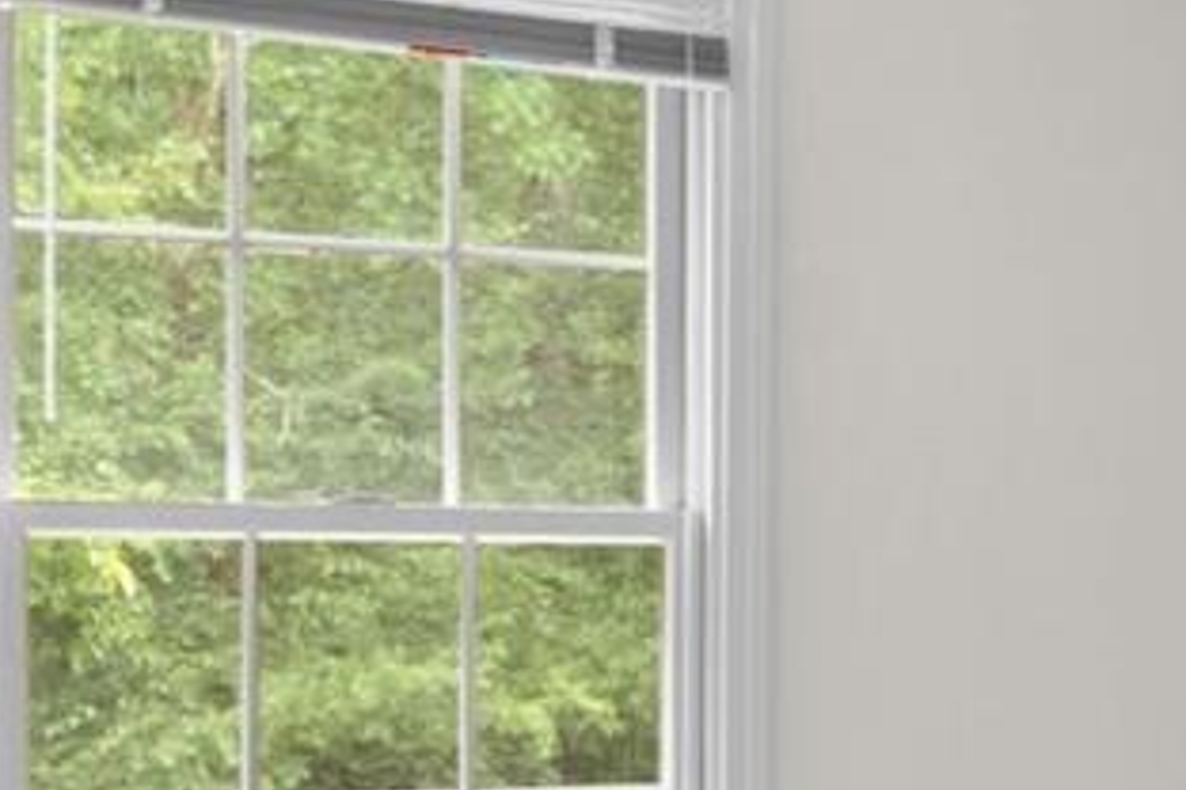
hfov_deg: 17.3
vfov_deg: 13.0
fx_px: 3459
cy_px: 587
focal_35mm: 105
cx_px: 1855
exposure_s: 1/4
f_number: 8
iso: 100
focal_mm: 16
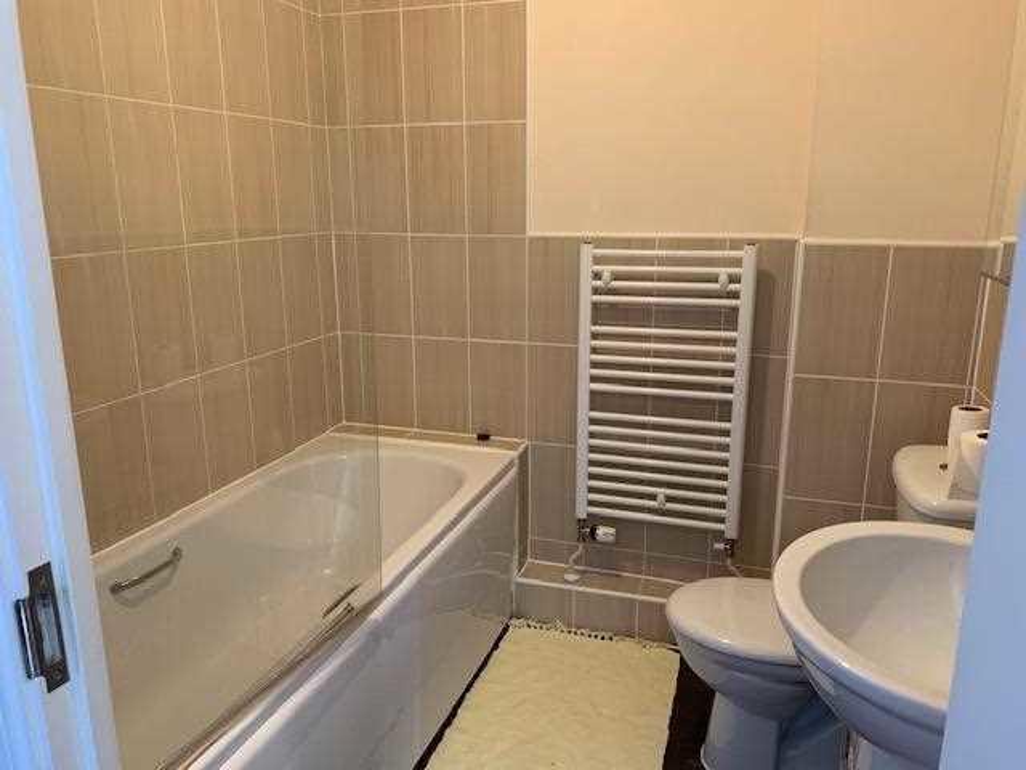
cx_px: 513
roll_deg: +0.2
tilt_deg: -16.2
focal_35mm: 26
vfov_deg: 53.1
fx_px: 771
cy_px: 385
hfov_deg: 67.3
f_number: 1.8
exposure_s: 1/50
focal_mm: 4.25
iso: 125
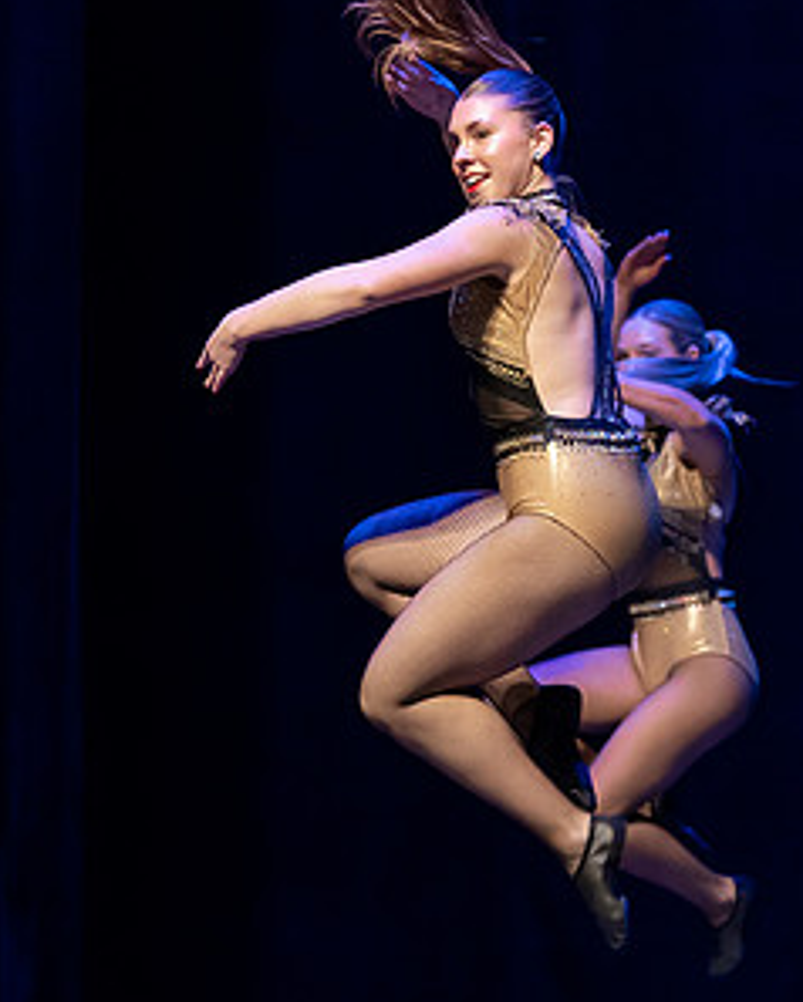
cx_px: 594
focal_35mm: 271
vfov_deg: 7.1
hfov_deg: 5.7
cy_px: 468
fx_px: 8042
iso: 4000
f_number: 2.8
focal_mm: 100
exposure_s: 1/640
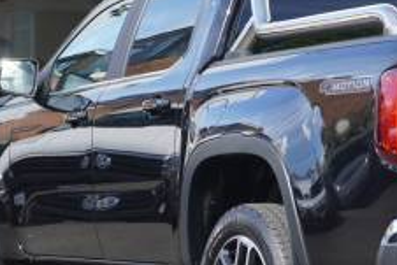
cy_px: 135
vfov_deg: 8.5
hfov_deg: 12.6
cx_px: 379
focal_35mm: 161
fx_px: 1777
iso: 100
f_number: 6.3
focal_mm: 38
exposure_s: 1/80
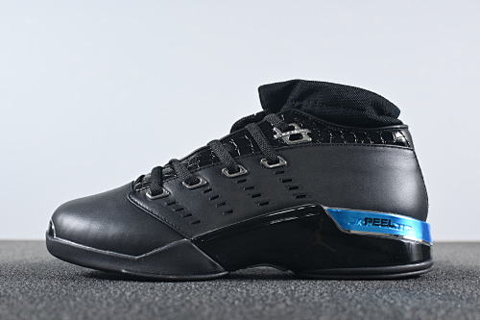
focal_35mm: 47
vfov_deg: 28.5
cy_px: 160
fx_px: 630
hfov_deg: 41.7
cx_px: 240
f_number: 5
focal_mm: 31.5
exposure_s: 1/125
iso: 1250
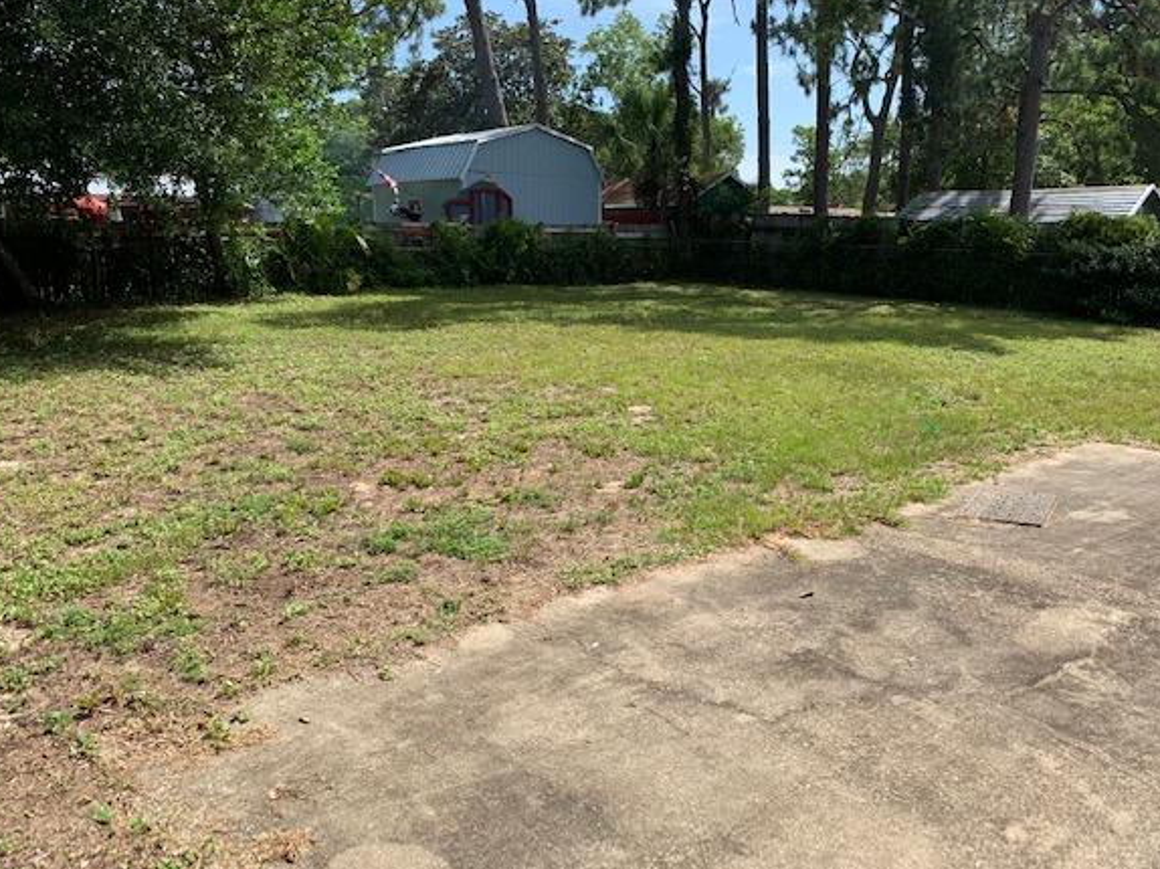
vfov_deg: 48.1
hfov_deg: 61.6
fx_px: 971
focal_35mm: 29
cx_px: 618
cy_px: 398
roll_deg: +0.5
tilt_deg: -8.5
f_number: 1.8
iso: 25
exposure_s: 1/1299
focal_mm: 4.25
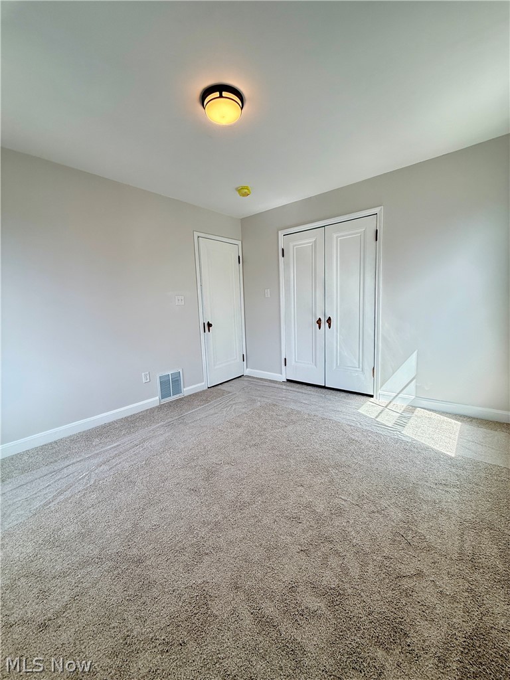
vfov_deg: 102.1
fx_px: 275
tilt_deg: -6.3
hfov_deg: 85.7
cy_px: 340
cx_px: 255
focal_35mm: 14
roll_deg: +1.5
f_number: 2.2
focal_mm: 2.22
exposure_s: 1/120
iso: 100
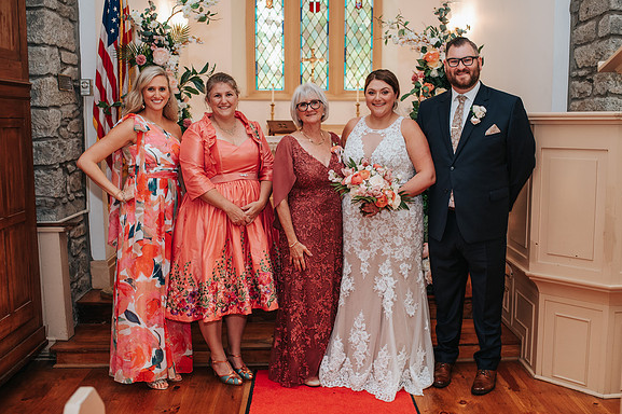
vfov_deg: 34.2
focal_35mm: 39
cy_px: 208
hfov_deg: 49.5
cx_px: 338
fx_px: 673
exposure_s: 1/200
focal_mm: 35
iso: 1000
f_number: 3.2
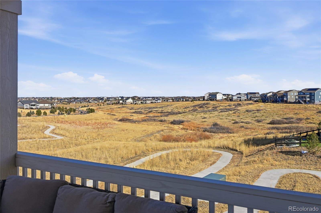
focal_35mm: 30
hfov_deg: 62.0
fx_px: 267
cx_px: 160
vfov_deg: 43.5
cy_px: 106
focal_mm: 30
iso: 400
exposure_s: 1/2000
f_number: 8
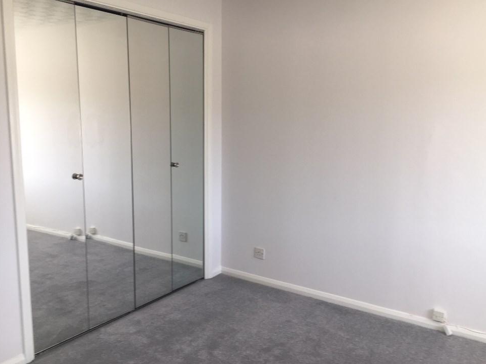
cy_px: 187
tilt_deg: -7.3
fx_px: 435
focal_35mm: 31
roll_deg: -1.6
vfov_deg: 45.4
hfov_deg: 58.3
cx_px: 255
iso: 32
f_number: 2.2
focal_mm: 4.15
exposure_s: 1/50
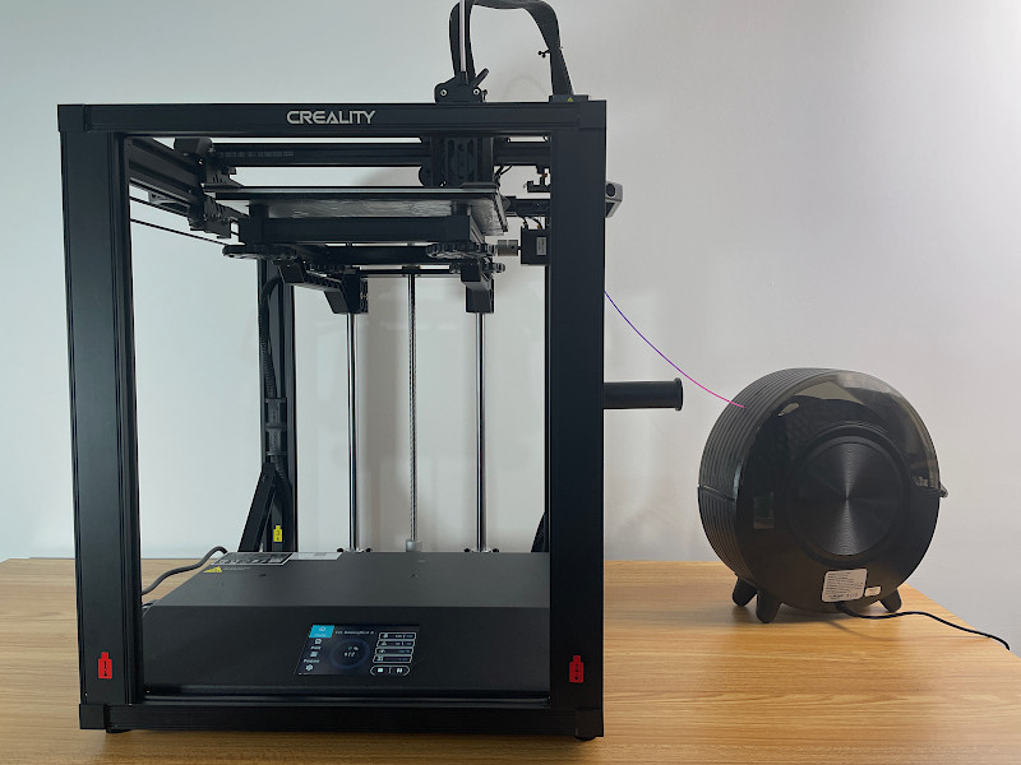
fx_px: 767
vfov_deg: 53.1
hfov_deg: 67.3
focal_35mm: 26
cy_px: 382
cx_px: 510
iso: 64
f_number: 1.6
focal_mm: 4.2
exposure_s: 1/100
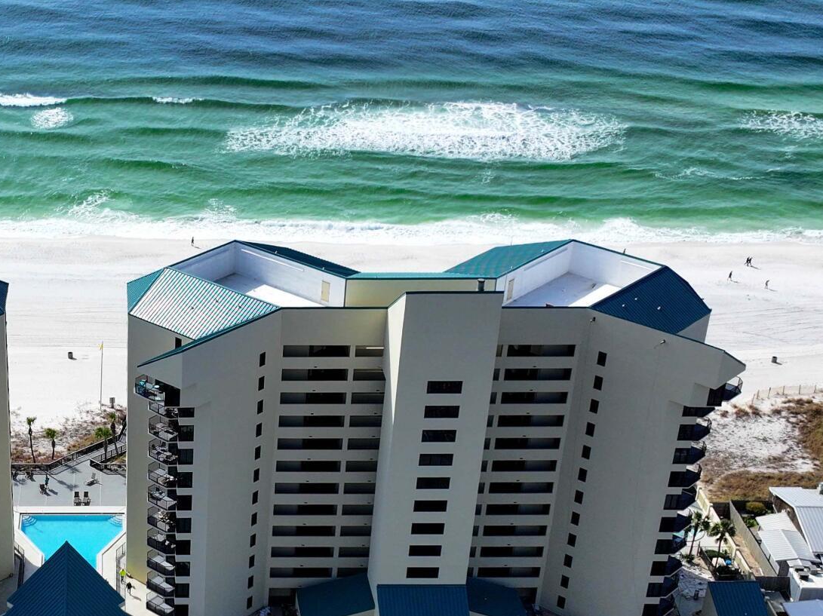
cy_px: 497
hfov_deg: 28.4
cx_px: 100
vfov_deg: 21.9
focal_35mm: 66
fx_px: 1568
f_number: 2.8
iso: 120
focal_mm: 12.29
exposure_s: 1/2000
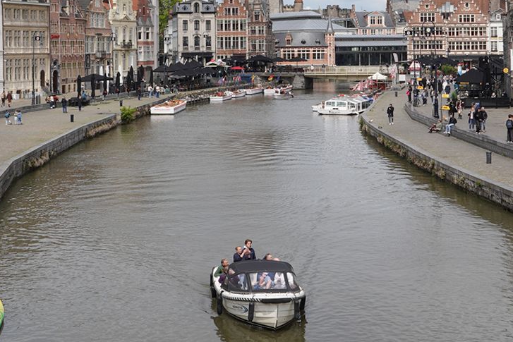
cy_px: 51
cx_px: 226
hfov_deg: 30.5
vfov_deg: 20.3
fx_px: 941
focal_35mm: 66
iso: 100
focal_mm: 24
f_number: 16
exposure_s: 1/100
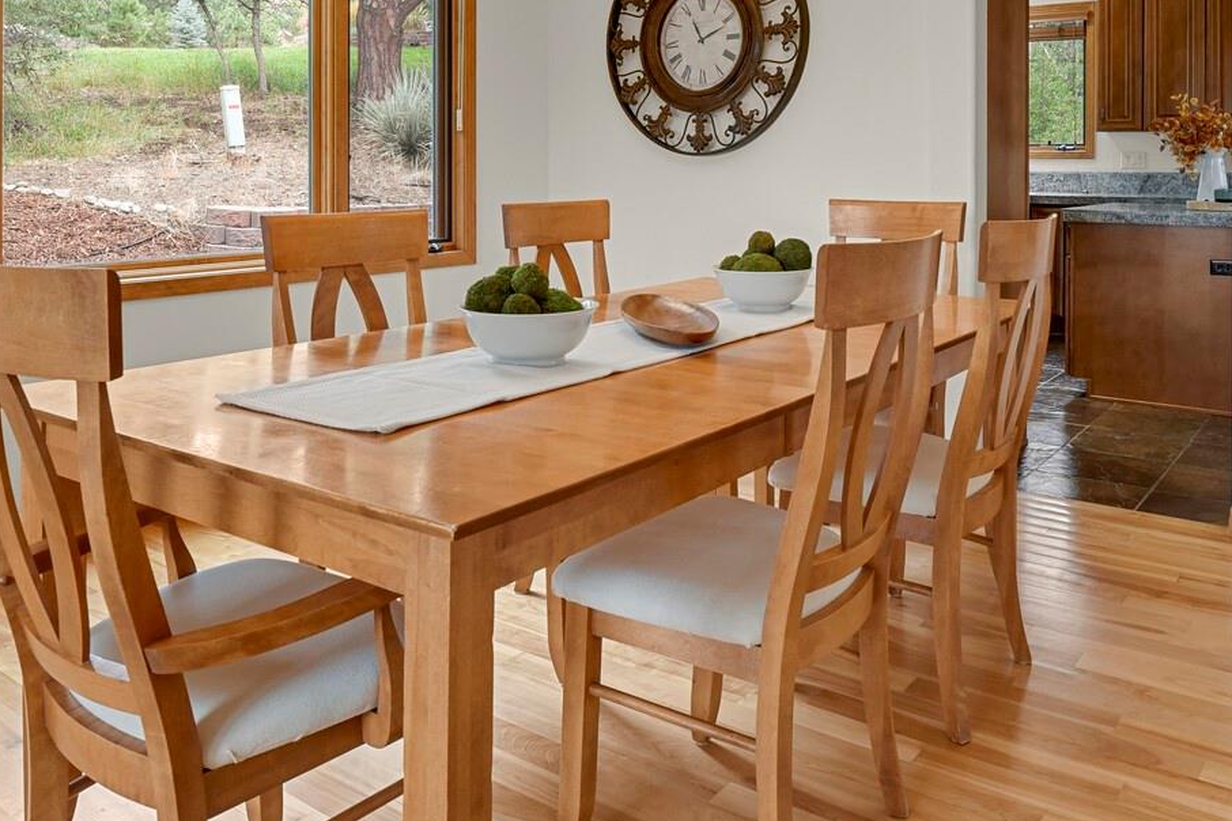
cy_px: 170
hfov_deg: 61.9
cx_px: 656
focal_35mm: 30
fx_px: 1027
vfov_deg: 41.8
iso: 5000
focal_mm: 17
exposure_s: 1/20
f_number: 8
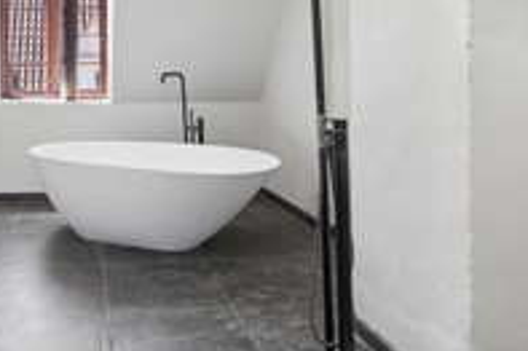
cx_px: 29
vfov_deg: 39.5
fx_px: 469
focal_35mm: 32
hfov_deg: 50.3
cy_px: 72
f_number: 8
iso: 200
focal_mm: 10
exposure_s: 1/8
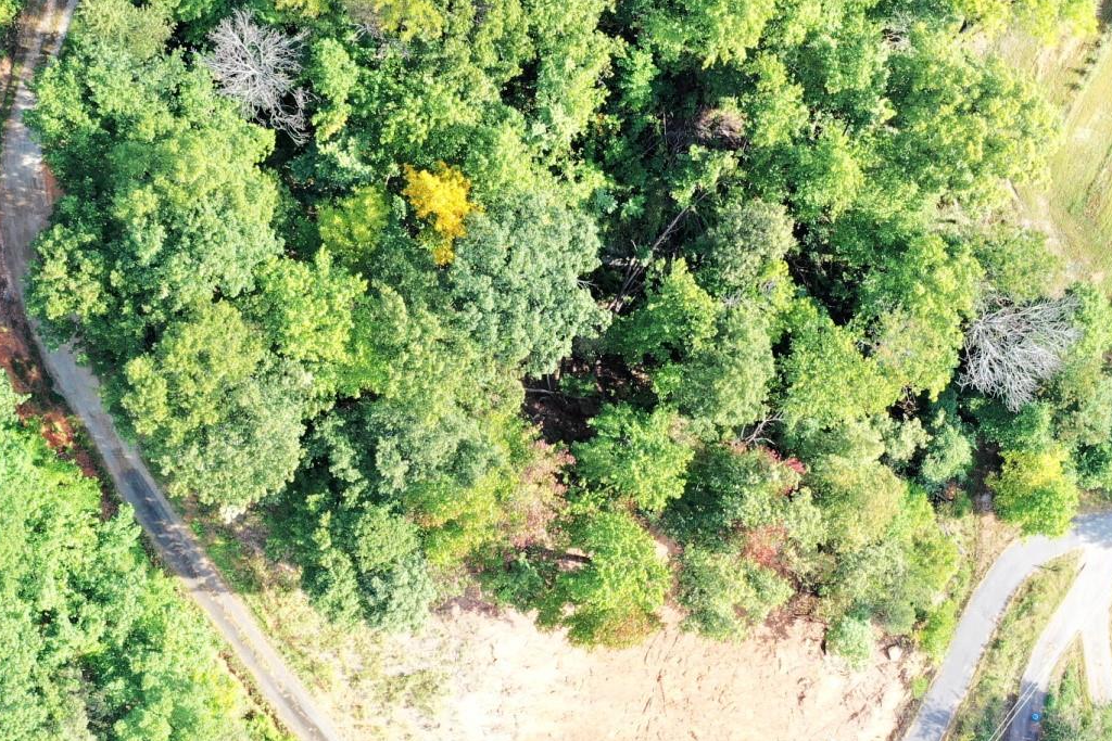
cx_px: 632
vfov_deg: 24.2
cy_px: 391
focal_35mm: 56
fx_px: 1730
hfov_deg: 35.6
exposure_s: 1/60
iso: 100
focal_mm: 10.26
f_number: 5.6
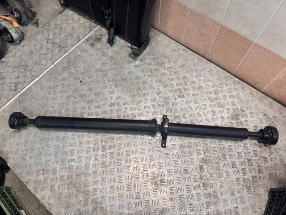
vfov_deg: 56.8
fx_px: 198
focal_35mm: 24
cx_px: 143
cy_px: 108
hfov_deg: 71.6
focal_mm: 6.76
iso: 125
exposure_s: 1/50
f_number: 1.78
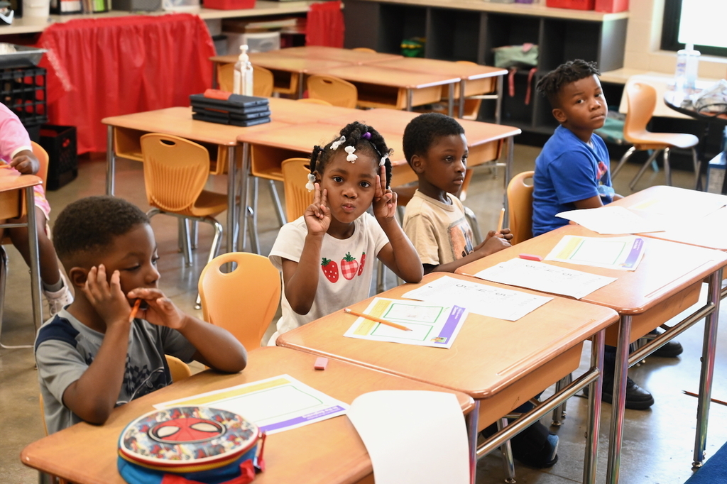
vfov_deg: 22.6
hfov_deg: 33.4
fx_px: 1211
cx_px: 364
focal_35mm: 60
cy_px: 242
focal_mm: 60
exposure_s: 1/250
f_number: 4
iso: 6400
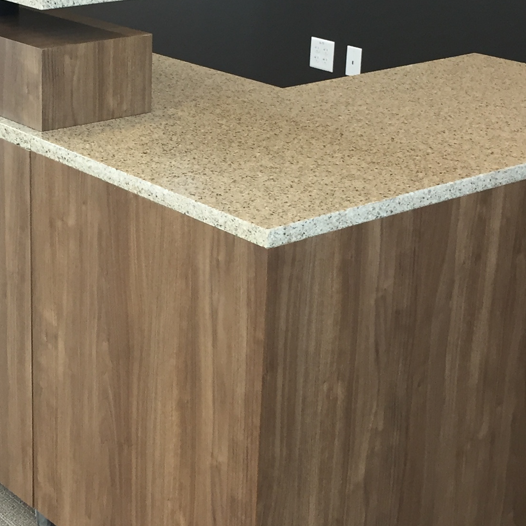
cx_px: 75
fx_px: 1307
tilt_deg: -18.2
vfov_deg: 22.7
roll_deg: -0.5
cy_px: 182
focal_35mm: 76
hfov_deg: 22.3
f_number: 2.2
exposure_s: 1/30
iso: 64
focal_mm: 4.15
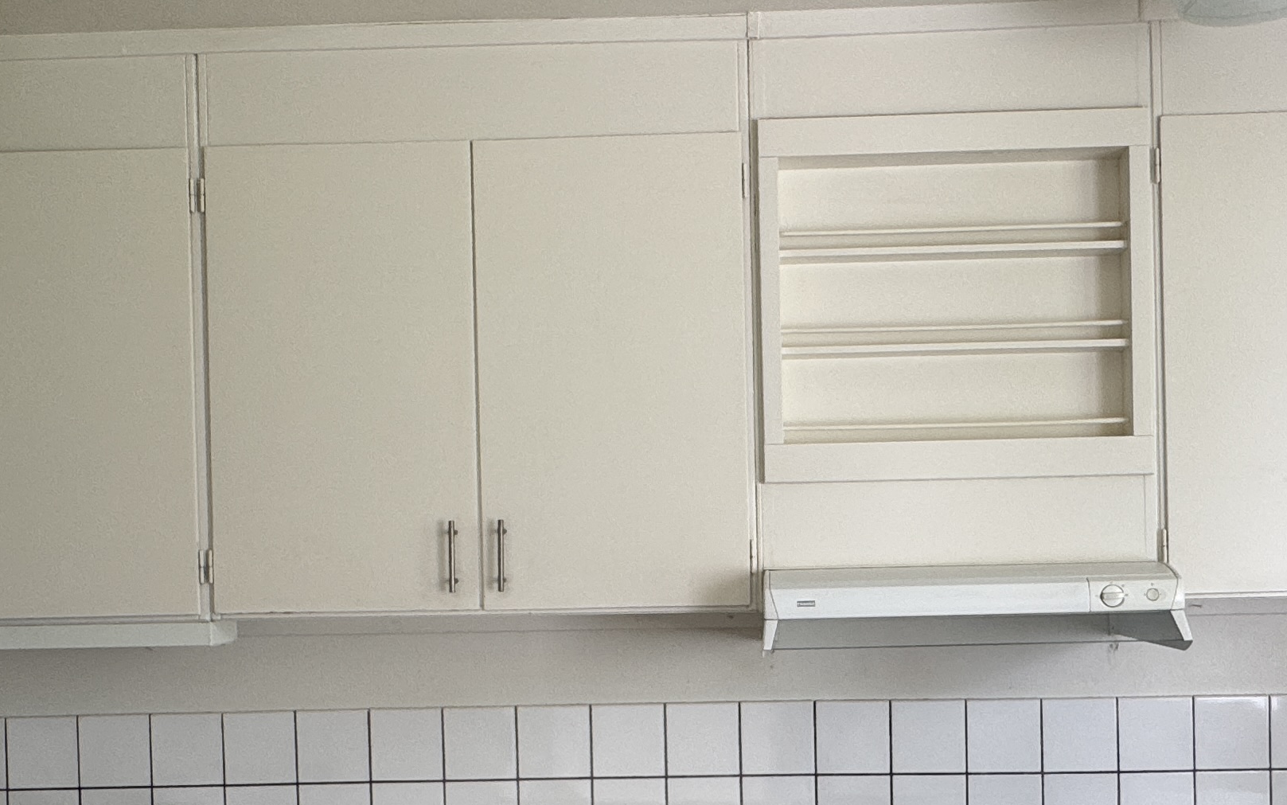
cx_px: 770
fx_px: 1298
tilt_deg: -1.1
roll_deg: +1.2
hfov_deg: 52.4
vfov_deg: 33.9
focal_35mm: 37
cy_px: 580
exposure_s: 1/99
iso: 80
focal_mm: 2.22
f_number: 2.2
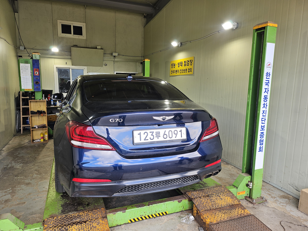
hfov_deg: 71.6
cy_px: 116
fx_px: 214
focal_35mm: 24
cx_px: 154
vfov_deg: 56.8
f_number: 1.8
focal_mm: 5
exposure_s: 1/136
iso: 50
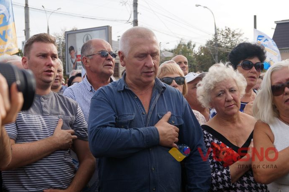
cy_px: 97
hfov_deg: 37.2
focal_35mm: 54
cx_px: 143
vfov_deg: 25.2
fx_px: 429
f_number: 6.3
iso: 100
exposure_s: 1/160
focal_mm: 35
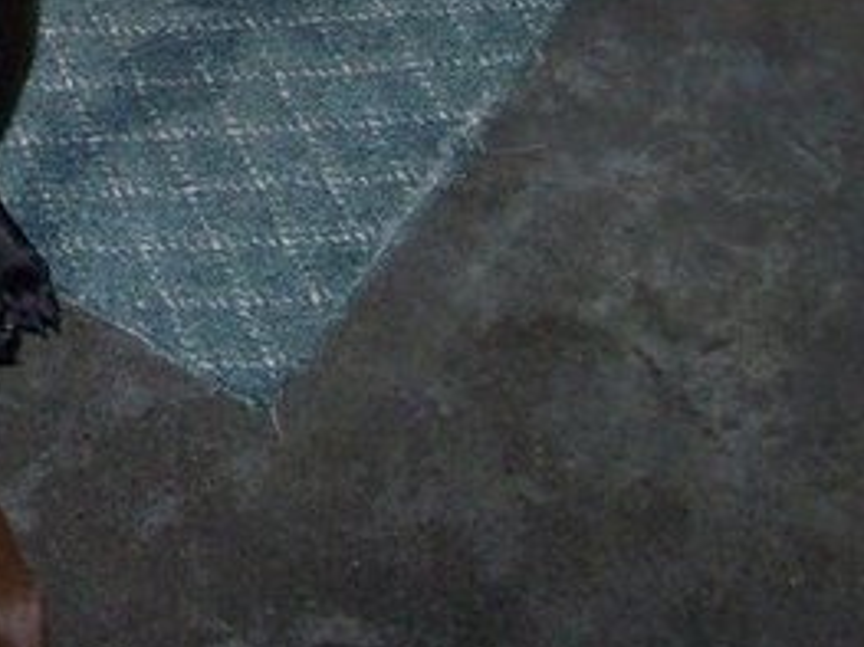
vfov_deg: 13.5
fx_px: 2620
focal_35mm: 105
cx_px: -342
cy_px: -228
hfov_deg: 17.3
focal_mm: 6
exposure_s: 1/64
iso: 200
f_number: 2.7
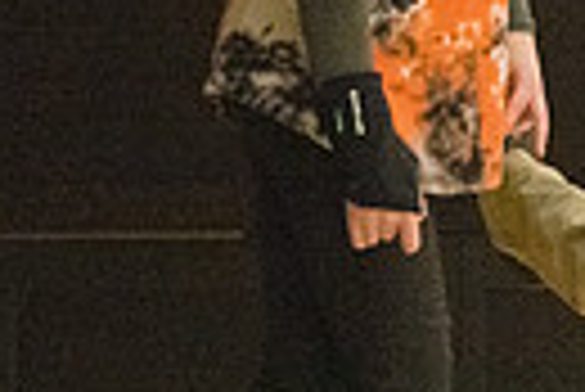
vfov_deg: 2.5
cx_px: 1030
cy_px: 169
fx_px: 9045
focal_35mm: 556
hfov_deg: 3.7
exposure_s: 1/1000
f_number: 4.5
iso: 10000
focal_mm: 125
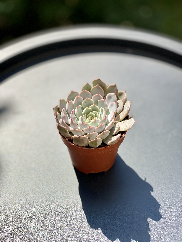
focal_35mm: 52
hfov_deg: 28.0
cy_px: 121
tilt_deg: -52.8
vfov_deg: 36.8
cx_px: 91
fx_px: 365
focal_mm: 6
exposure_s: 1/1453
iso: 20
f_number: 2
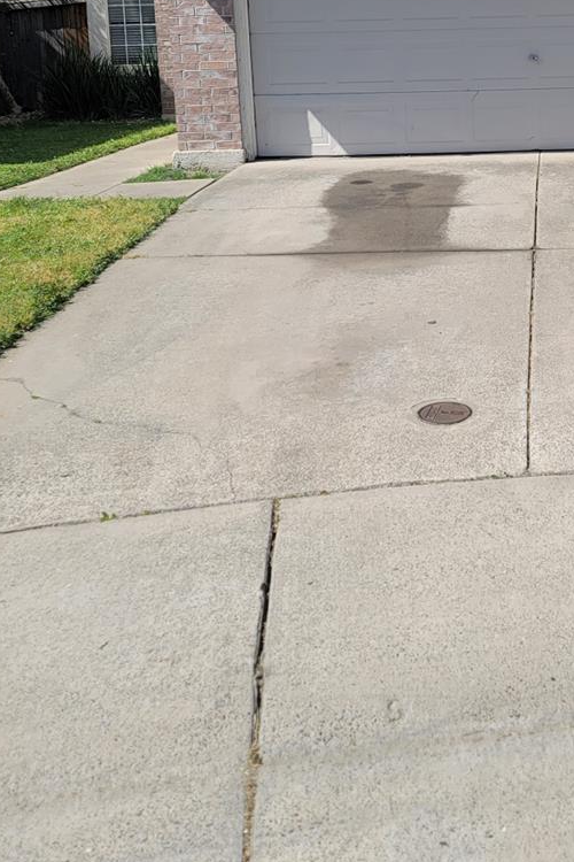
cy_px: 164
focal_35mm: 52
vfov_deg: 36.8
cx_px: 562
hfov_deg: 24.9
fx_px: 1244
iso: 20
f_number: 1.8
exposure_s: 1/1000
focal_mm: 7
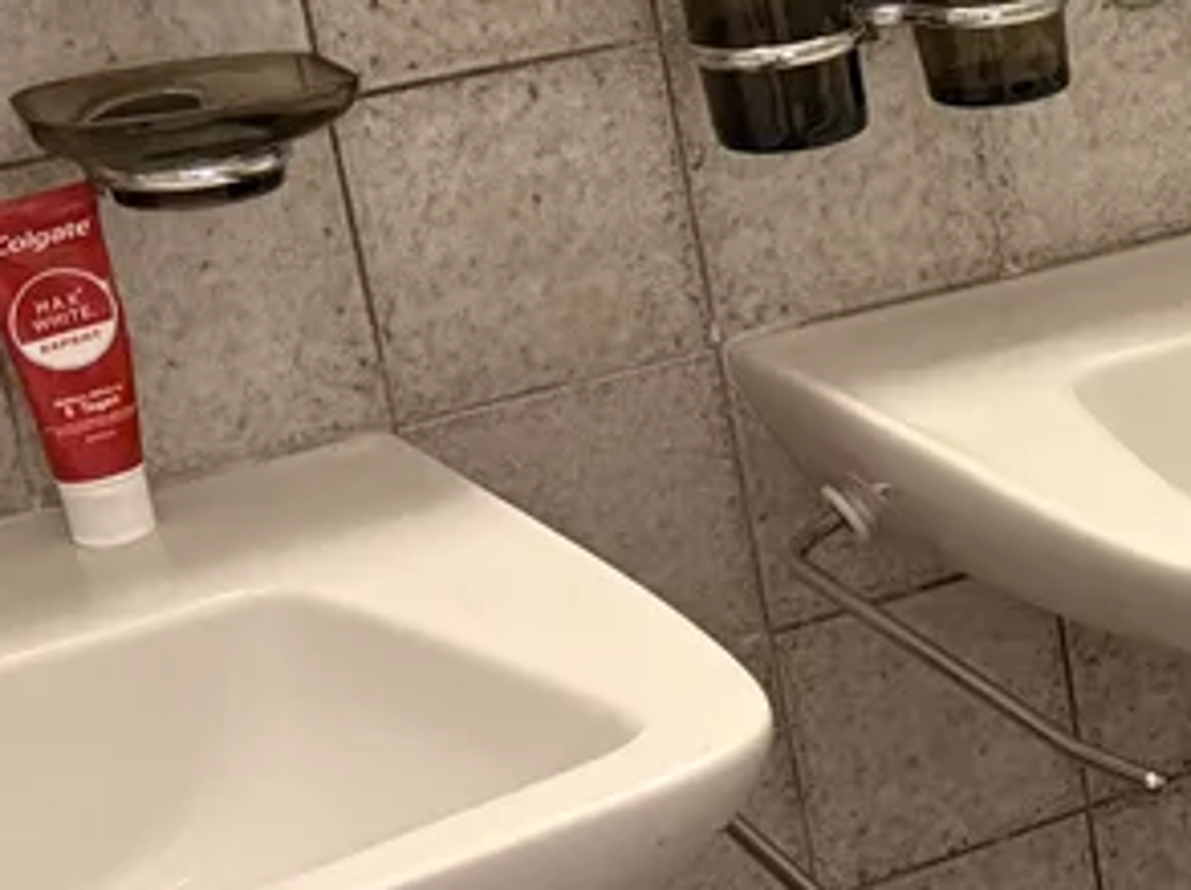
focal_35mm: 105
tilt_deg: -22.4
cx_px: 2061
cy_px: 516
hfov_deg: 16.2
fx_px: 3608
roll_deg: +1.9
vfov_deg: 14.1
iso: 640
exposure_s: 1/50
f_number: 1.78
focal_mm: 6.76
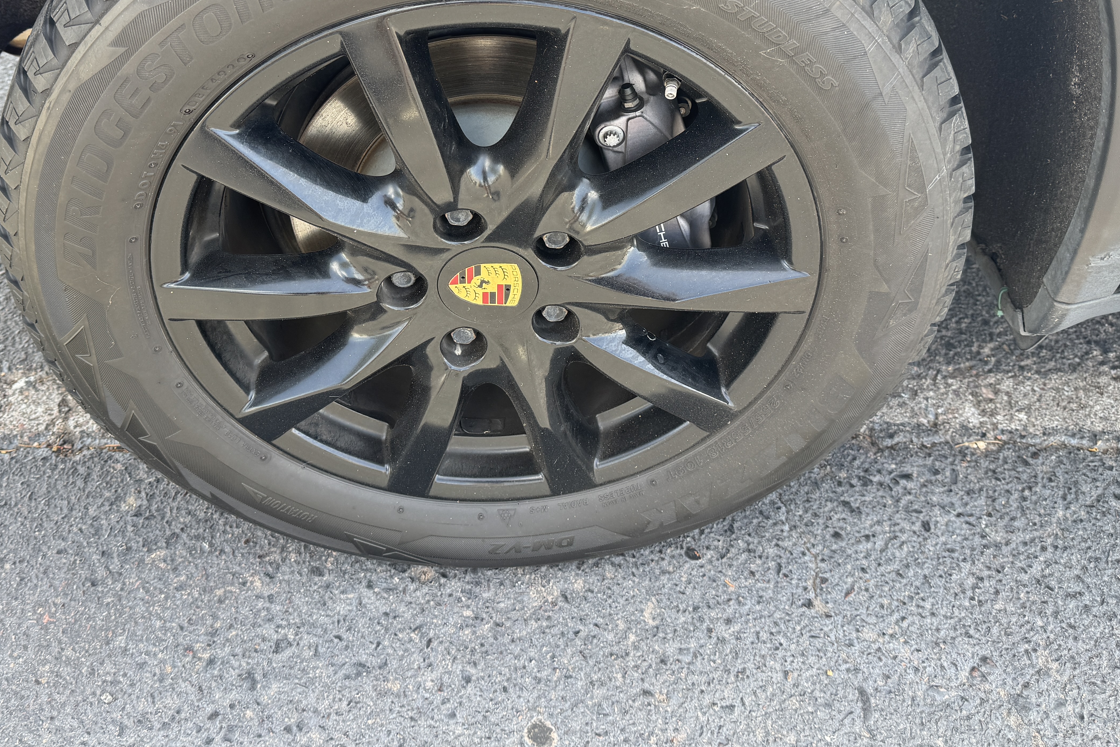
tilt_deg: -40.6
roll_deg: -1.1
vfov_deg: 38.1
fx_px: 1058
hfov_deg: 55.7
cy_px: 202
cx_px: 496
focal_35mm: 34
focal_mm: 6.76
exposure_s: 1/207
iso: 80
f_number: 1.78
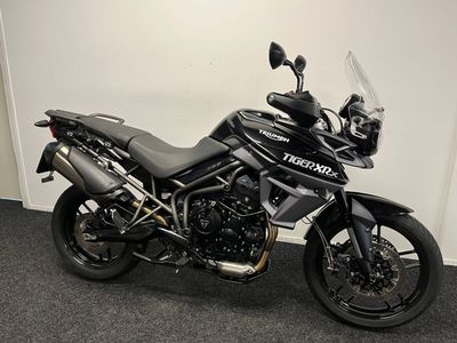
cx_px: 228
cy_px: 172
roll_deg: -0.6
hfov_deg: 67.3
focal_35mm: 26
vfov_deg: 53.1
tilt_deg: -16.0
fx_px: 343
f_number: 1.6
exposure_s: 1/50
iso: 100
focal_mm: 5.1
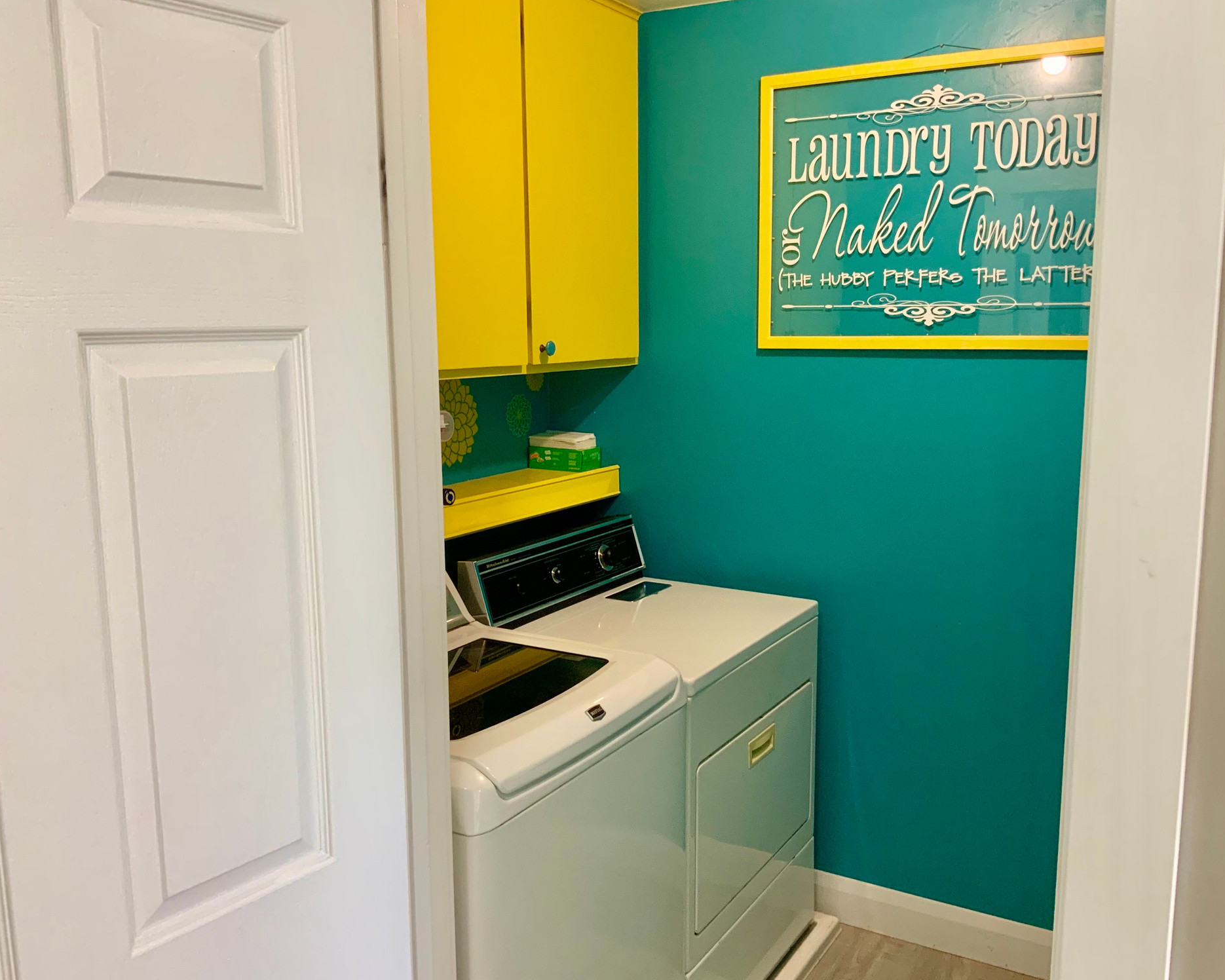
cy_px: 498
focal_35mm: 31
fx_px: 1124
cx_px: 657
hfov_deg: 57.1
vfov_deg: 47.1
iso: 125
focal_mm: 3
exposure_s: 1/60
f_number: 1.8
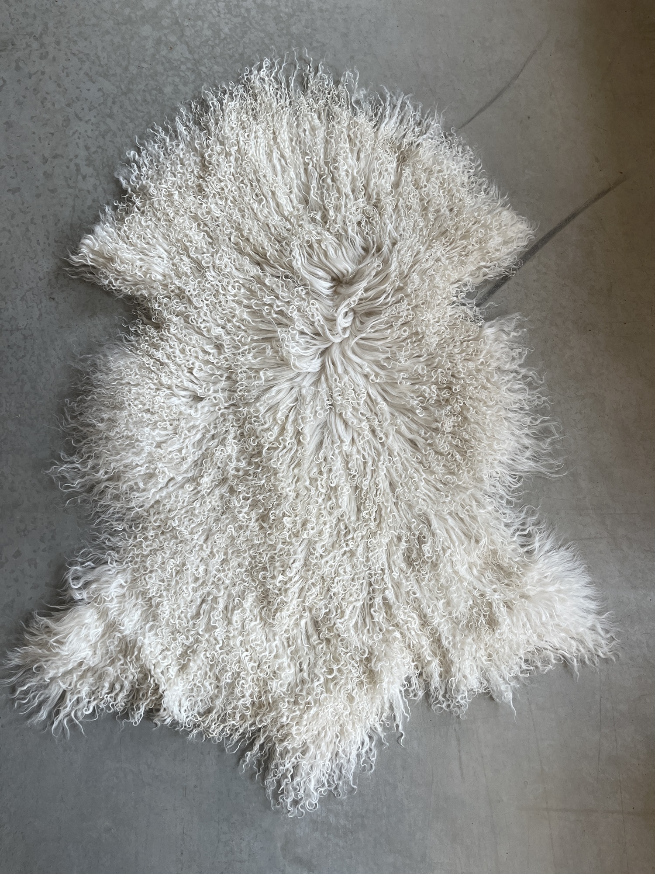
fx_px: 656
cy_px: 437
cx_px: 328
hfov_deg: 53.1
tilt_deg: -79.8
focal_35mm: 26
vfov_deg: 67.3
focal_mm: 5.1
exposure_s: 1/240
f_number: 1.6
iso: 40
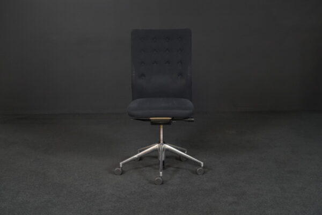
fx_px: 546
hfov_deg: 32.9
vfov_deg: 22.3
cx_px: 161
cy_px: 108
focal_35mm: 61
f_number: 6.3
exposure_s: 1/100
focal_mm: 61
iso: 4000
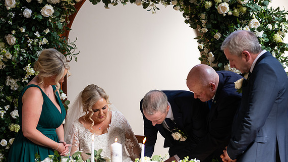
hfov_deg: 31.9
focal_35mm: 66
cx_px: 144
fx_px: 504
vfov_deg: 18.2
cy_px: 95
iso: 500
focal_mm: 62
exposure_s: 1/160
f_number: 3.5
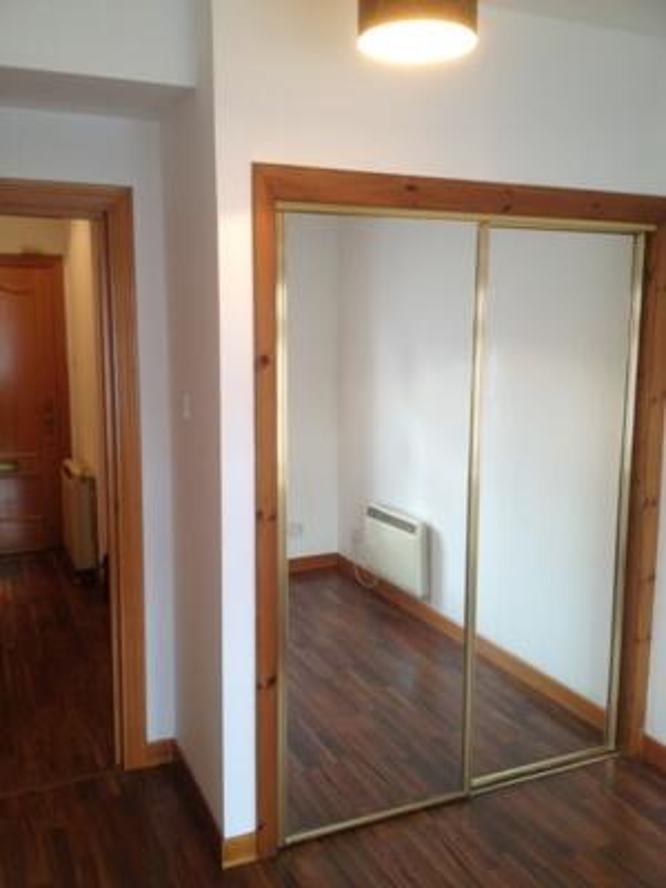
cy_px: 444
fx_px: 898
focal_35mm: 35
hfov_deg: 40.7
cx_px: 333
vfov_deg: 52.6
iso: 50
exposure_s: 1/20
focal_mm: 4.28
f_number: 2.4
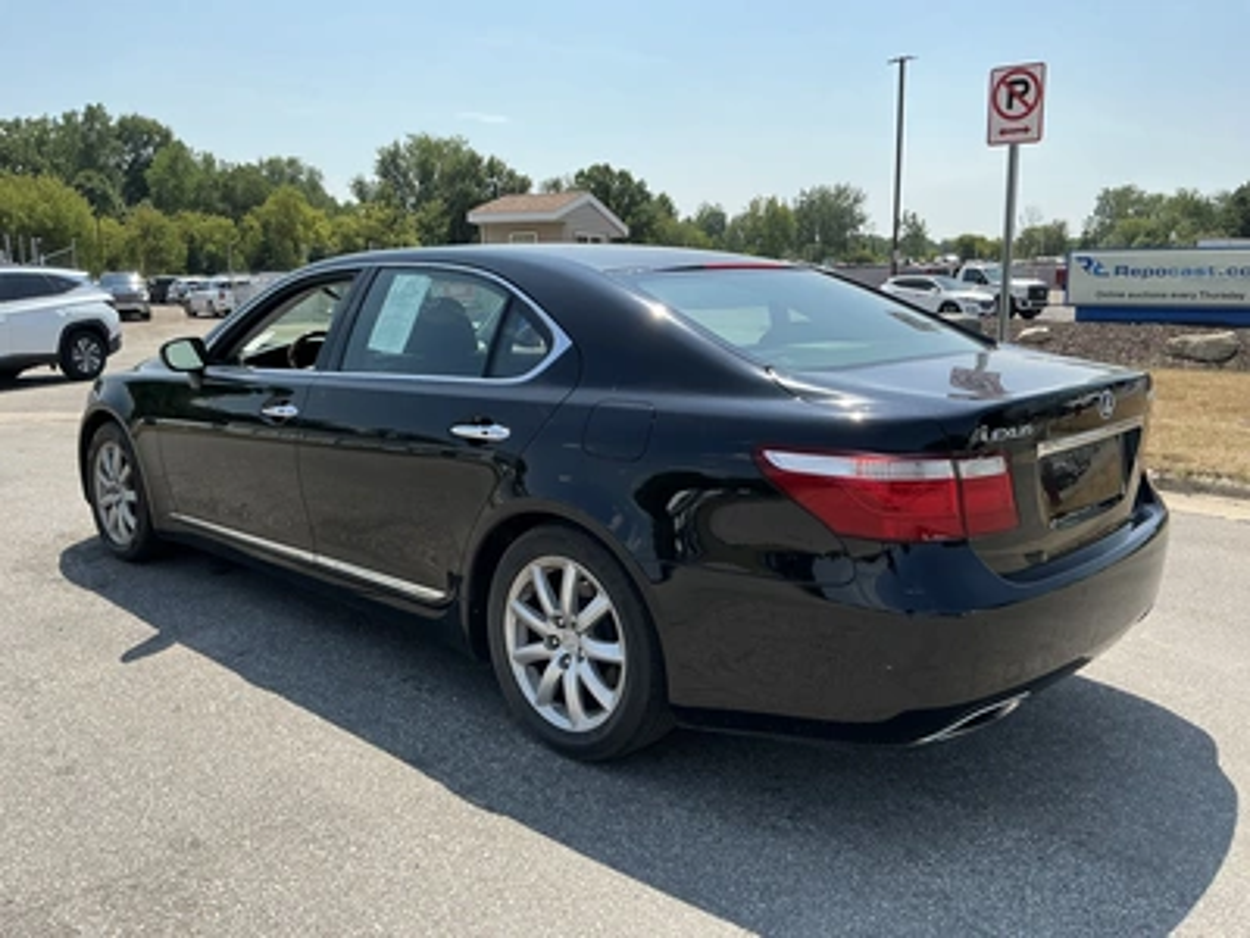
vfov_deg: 49.7
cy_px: 469
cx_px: 625
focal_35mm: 28
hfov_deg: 63.4
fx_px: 1011
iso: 25
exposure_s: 1/1377
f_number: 1.8
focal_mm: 3
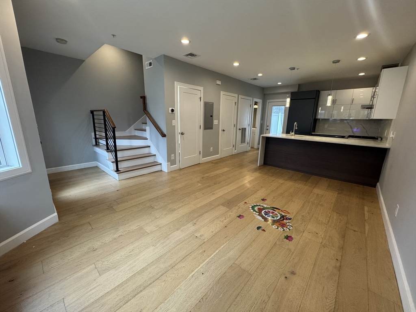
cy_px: 156
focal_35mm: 14
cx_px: 208
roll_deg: -1.0
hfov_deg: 102.1
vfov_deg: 85.7
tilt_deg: -13.6
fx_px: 168
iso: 250
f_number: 2.2
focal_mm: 2.22
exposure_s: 1/120
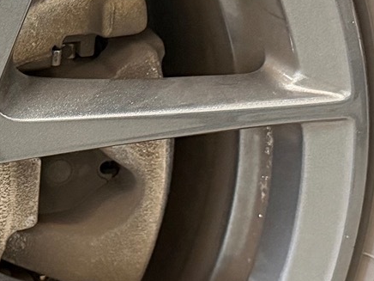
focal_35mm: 111
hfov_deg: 16.5
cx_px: -152
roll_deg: -0.5
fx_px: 1199
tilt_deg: -24.2
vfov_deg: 13.3
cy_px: 143
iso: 800
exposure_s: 1/50
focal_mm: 6.76
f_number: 1.78
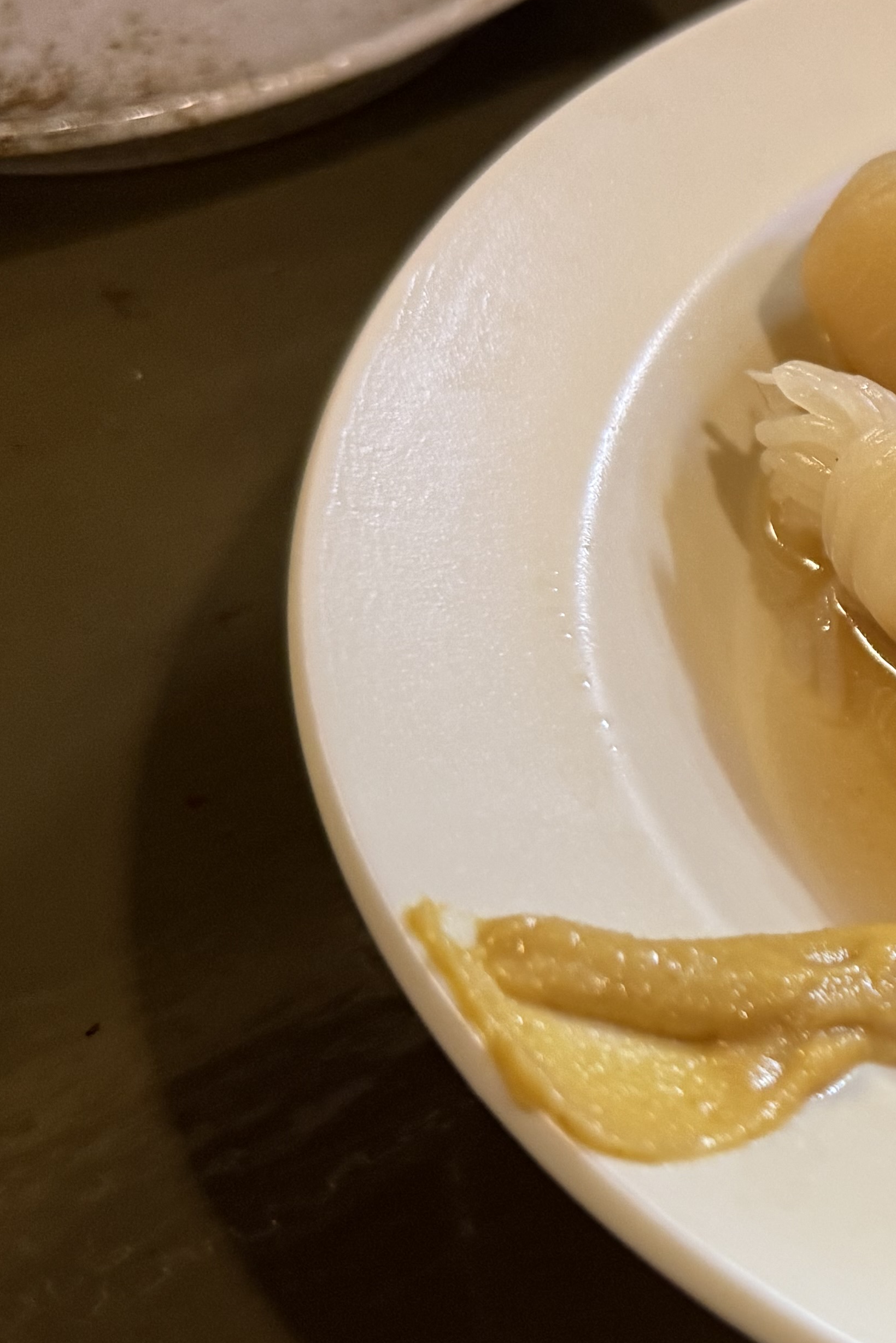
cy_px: 533
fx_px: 2165
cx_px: 1277
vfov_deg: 34.4
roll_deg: -3.9
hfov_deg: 20.6
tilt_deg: -40.9
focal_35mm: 58
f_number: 1.78
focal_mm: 6.76
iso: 320
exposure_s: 1/50
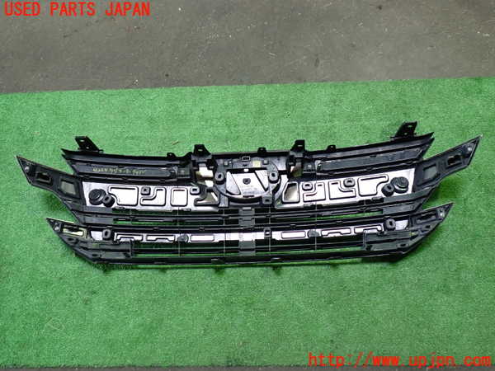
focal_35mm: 30
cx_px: 248
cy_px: 186
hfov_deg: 60.0
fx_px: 429
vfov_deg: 46.8
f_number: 2.3
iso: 250
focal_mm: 5.4
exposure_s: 1/30
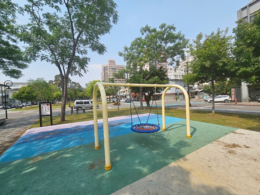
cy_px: 98
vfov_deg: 89.9
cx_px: 130
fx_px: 98
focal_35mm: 13
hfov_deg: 106.2
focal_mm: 2.2
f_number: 2.2
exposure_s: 1/2378
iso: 50
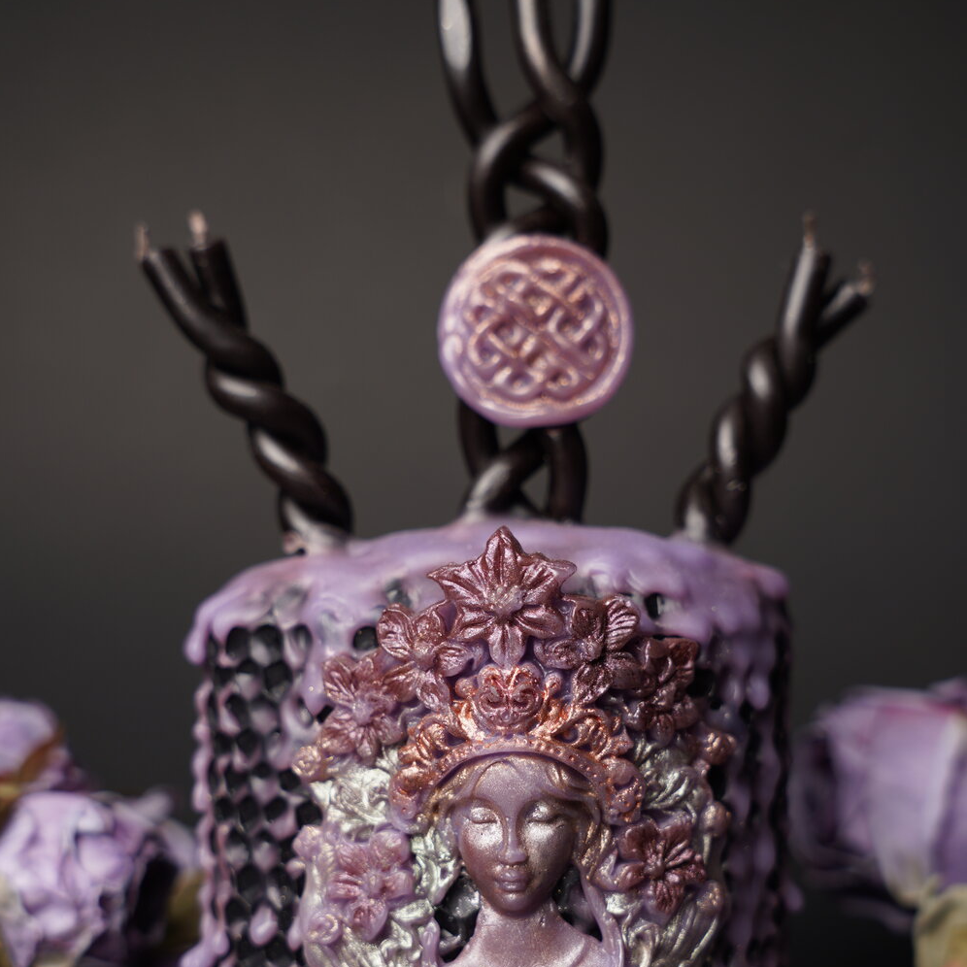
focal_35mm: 64
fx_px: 2031
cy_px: 598
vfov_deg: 26.7
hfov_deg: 26.8
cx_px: 483
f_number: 5
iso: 125
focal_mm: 50.2
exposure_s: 1/50
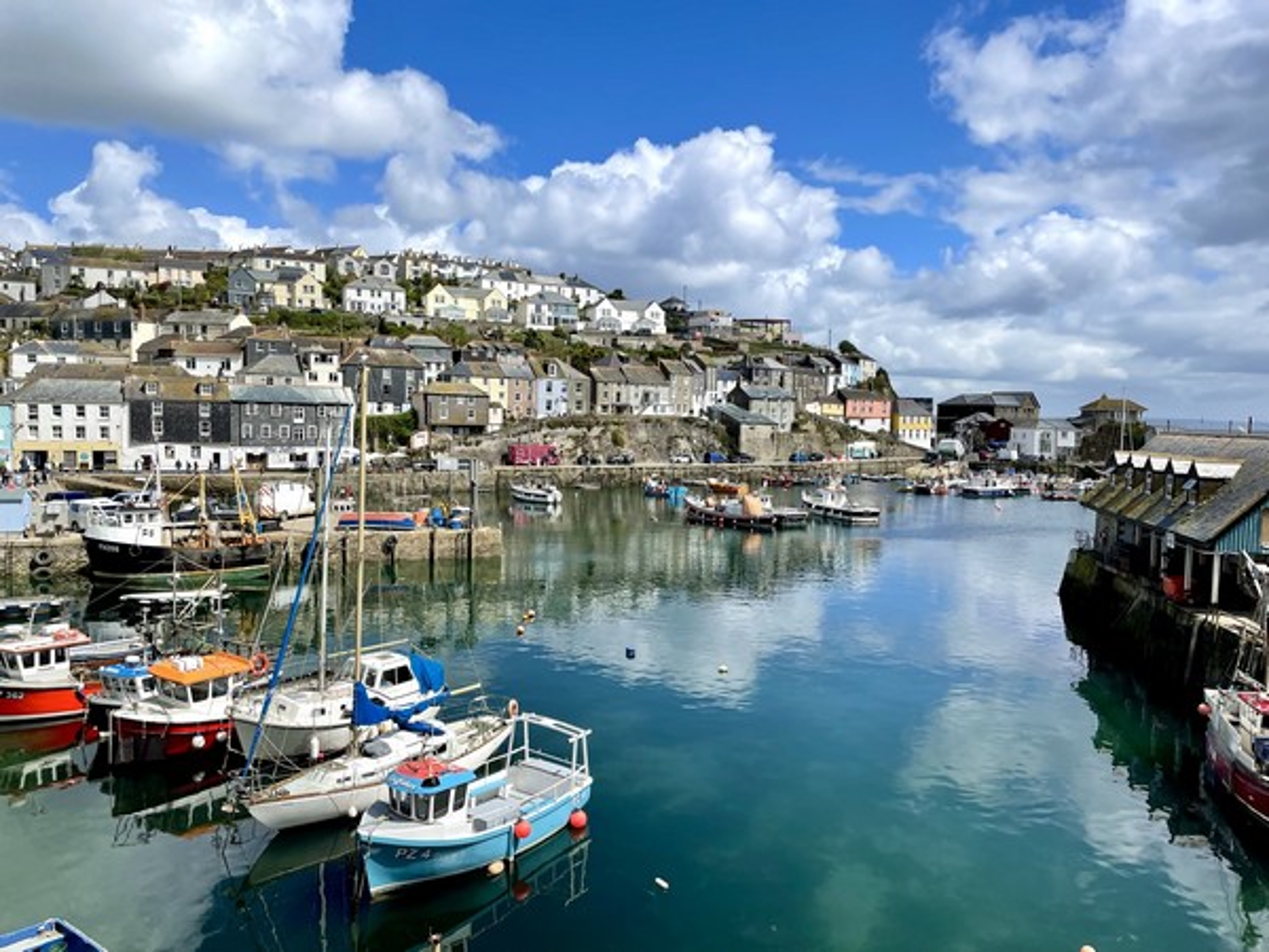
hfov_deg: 67.3
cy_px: 476
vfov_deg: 53.1
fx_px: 953
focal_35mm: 26
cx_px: 634
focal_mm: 4.2
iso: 32
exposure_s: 1/5556
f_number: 1.6
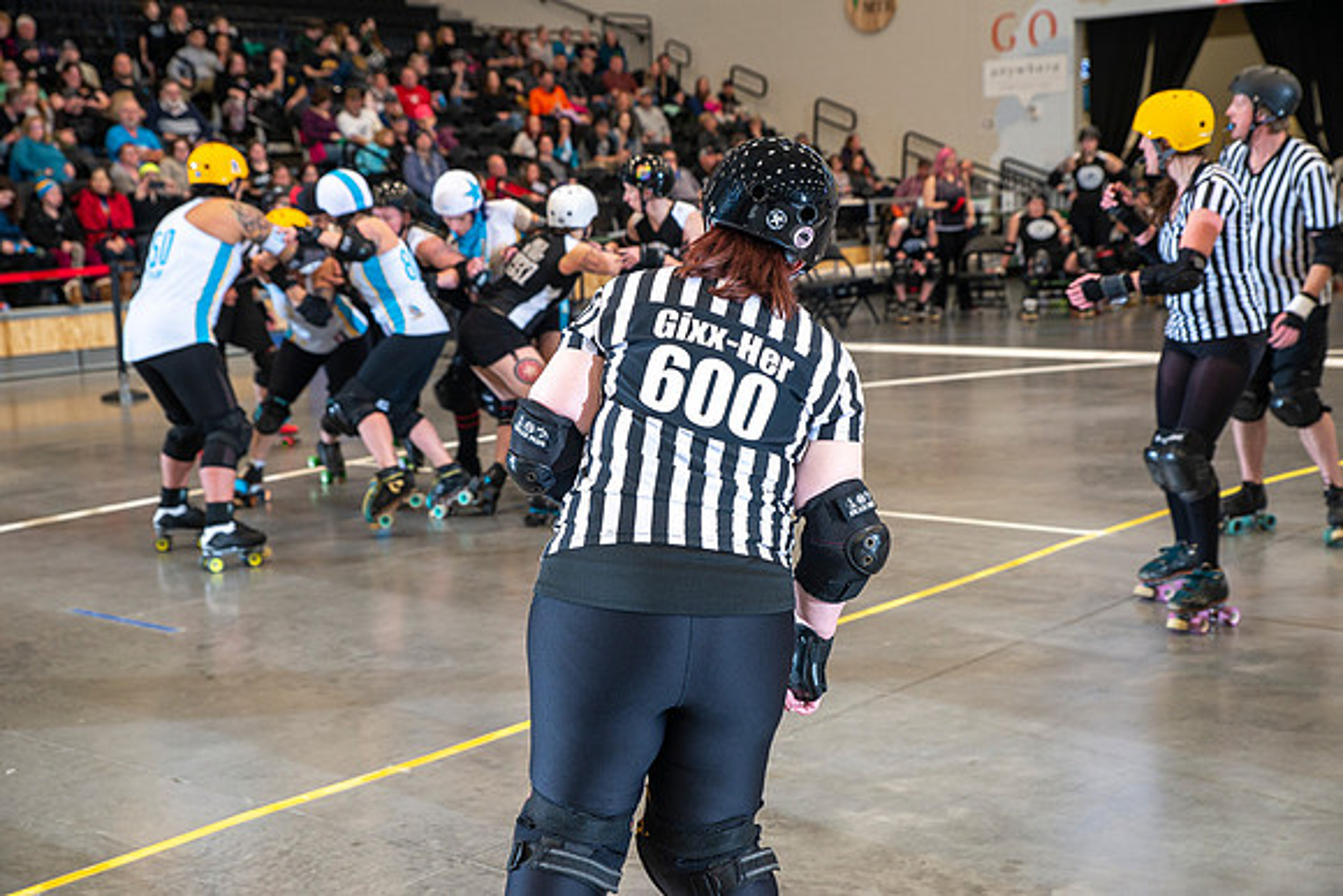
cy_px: 448
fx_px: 1940
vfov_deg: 26.0
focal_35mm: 52
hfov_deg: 38.2
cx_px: 672
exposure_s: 1/160
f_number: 5.6
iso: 500
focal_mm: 52
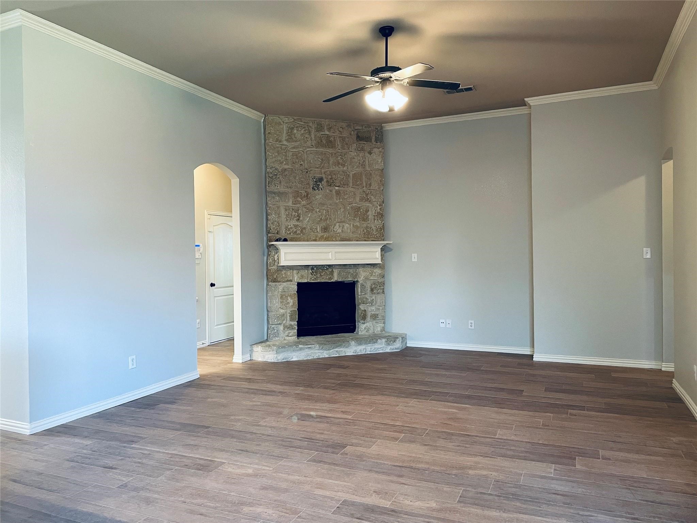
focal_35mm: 26
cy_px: 262
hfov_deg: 67.3
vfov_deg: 53.1
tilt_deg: -0.5
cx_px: 348
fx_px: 524
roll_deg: +1.0
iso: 250
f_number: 1.6
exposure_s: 1/60
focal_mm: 4.2
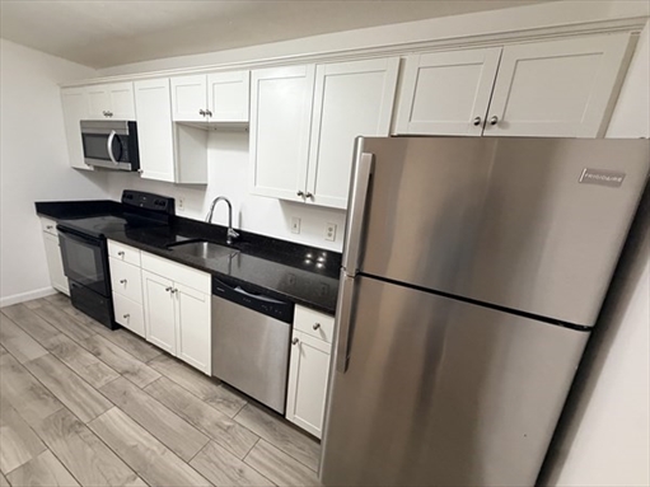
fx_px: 263
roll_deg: -3.9
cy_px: 244
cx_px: 325
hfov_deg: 102.1
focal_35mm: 14
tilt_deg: -13.7
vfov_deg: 85.7
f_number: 2.2
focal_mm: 2.22
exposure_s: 1/60
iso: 400
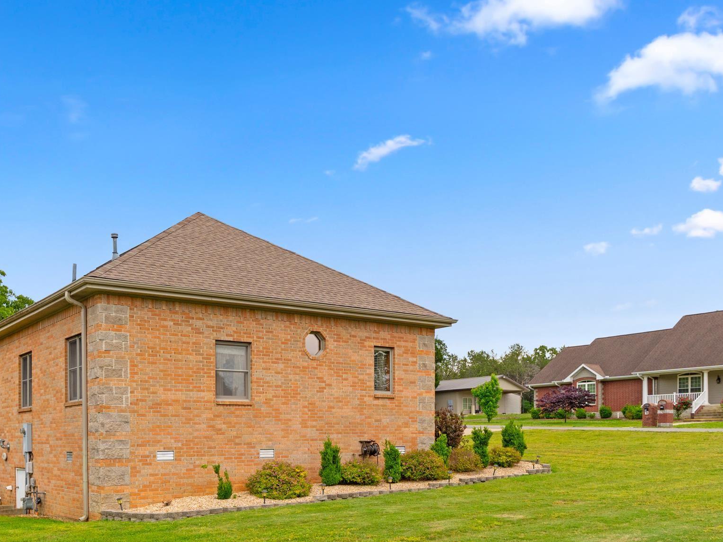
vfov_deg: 41.6
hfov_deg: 54.1
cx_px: 296
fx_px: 704
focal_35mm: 34
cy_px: 363
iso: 400
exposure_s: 1/125
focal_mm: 14.3
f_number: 8
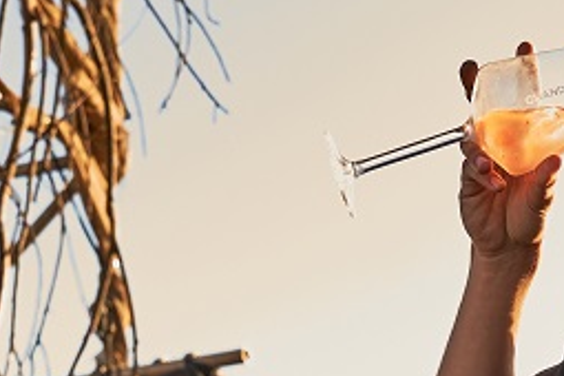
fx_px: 1770
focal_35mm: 113
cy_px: 489
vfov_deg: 11.8
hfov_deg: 18.1
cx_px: 259
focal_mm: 24
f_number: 4
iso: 640
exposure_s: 1/500
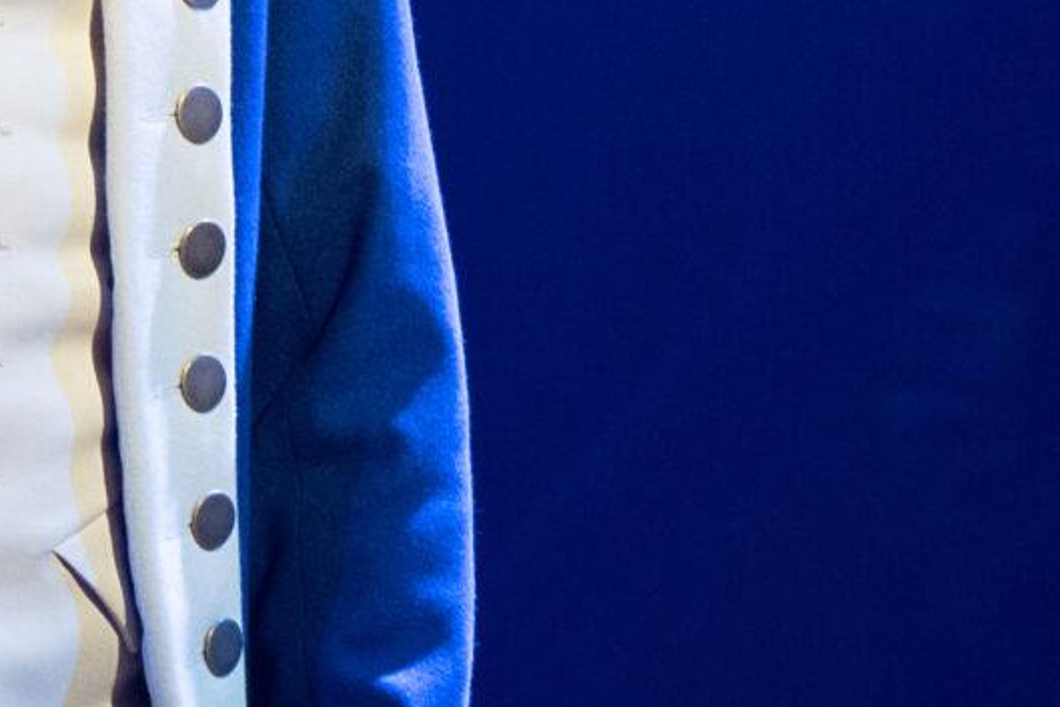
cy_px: -83
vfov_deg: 1.8
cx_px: 260
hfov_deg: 2.8
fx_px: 22000
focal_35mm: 747
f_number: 4
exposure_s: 1/320
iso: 2000
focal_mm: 129
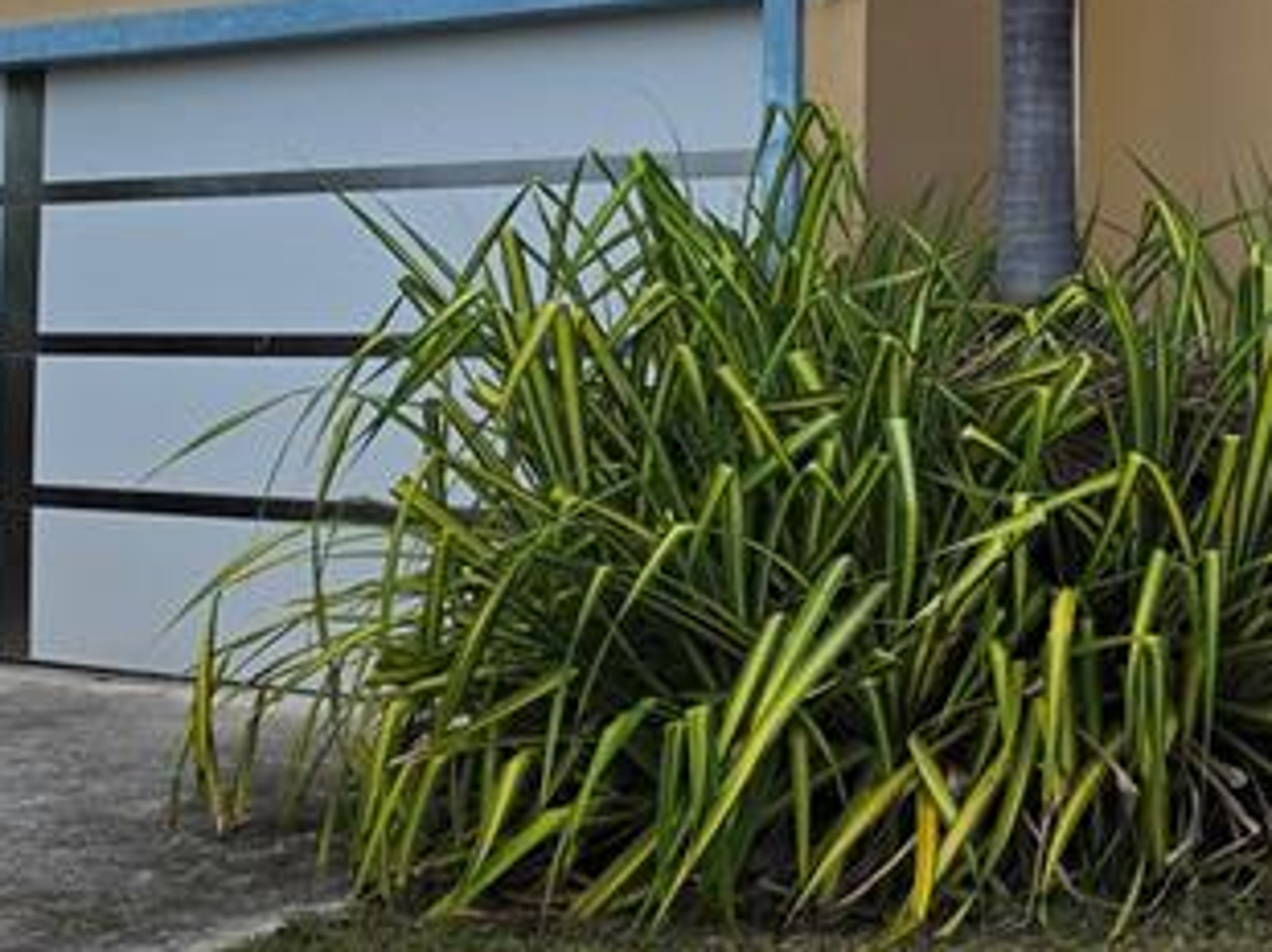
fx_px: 2791
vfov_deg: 19.2
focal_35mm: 76
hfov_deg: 23.6
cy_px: 238
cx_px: 1498
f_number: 1.4
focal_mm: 6.5
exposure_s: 1/7939
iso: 40
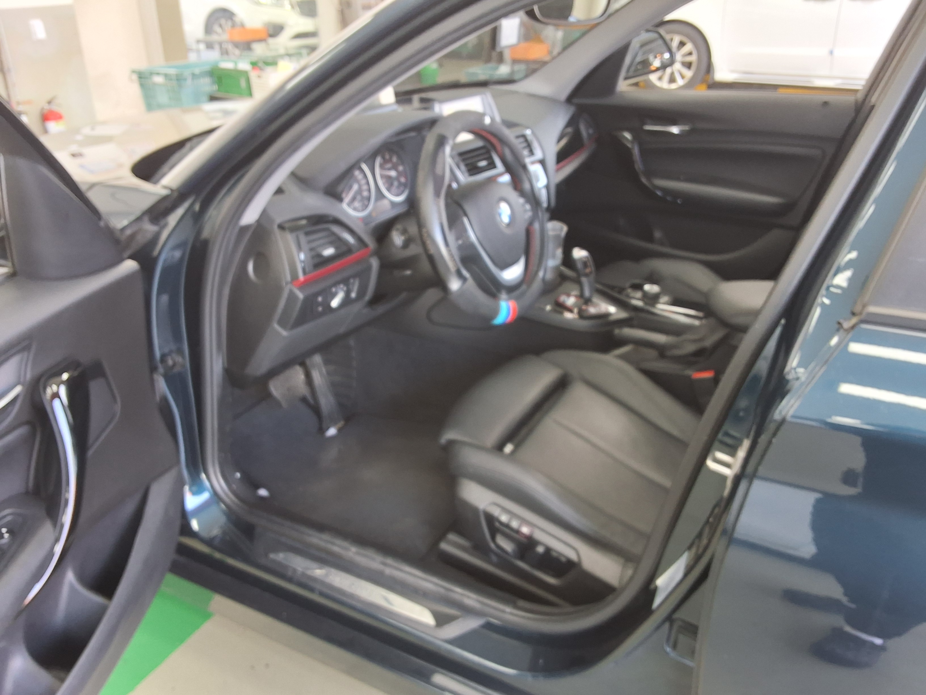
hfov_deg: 63.4
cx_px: 463
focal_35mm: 28
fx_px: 749
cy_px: 348
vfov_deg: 49.7
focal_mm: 2.91
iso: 80
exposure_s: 1/40
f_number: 1.9
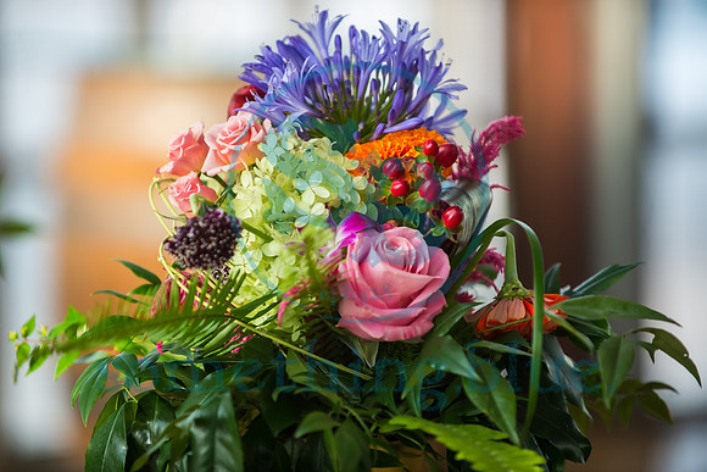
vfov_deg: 6.9
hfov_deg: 10.3
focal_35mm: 200
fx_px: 3929
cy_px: 236
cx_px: 354
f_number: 2.8
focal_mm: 200
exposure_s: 1/640
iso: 800
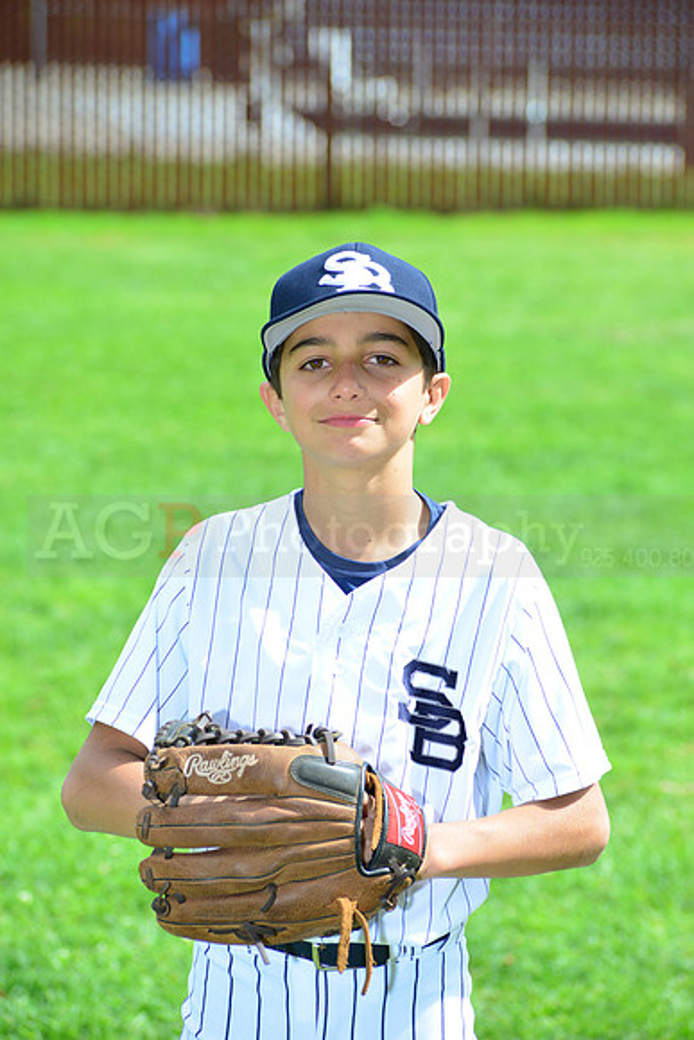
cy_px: 520
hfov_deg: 8.6
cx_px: 347
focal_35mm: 160
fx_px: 4624
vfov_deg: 12.8
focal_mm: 160
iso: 200
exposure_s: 1/200
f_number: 8
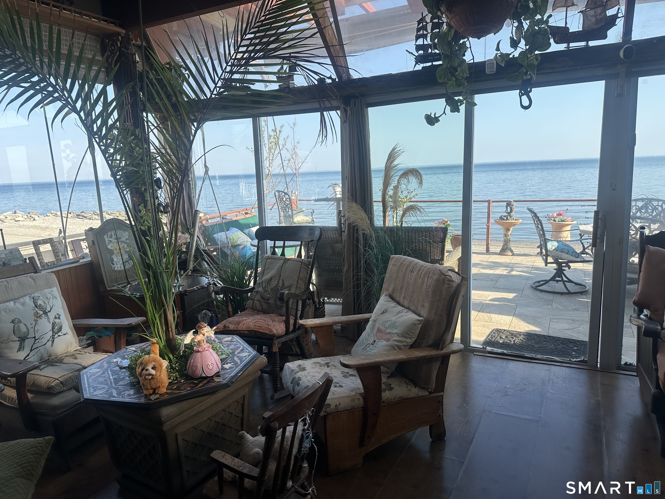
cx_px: 332
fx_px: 461
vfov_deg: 56.8
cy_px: 250
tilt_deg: -9.0
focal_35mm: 24
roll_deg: +2.0
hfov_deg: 71.6
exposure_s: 1/1562
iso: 80
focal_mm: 6.86
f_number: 1.78
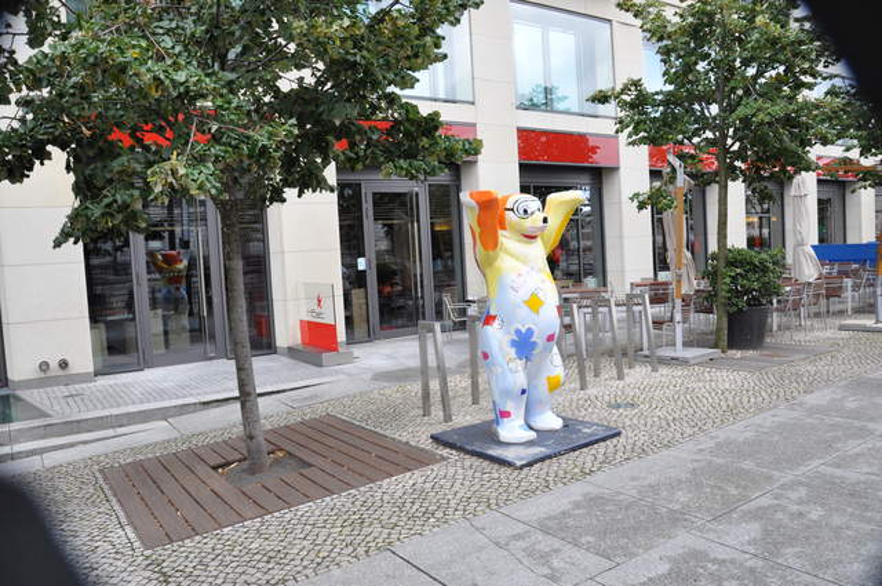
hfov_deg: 67.4
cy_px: 293
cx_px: 441
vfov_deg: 47.8
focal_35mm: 27
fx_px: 661
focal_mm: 18
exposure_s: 1/160
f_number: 6.3
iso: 640
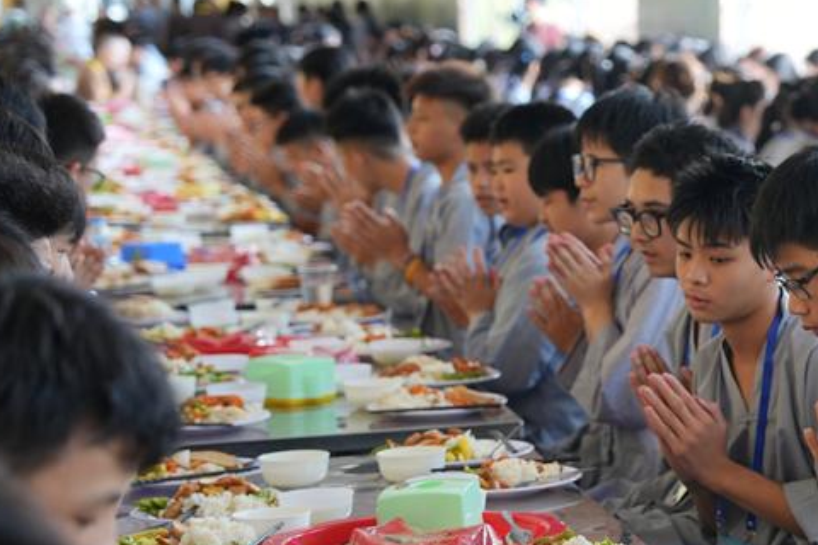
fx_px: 3294
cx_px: 999
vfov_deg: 9.5
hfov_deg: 13.7
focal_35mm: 145
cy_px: 235
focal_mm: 58
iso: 400
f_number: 2.8
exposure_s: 1/100
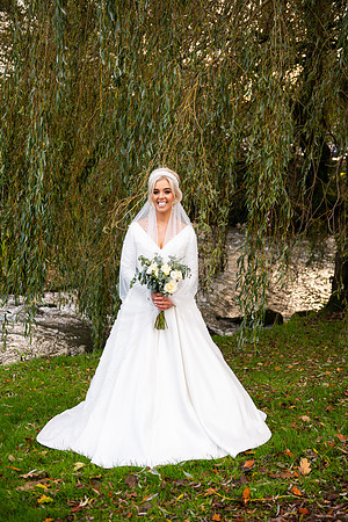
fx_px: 638
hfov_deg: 30.5
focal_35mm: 44
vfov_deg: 44.5
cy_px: 261
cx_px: 174
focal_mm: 44
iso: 160
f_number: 3.5
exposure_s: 1/160
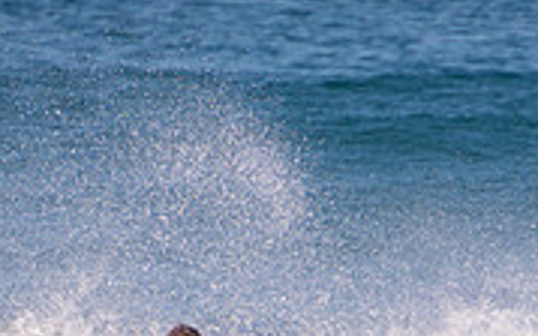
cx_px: 352
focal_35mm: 1980
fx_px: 29040
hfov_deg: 1.1
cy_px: 508
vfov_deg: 0.7
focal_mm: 400
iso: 220
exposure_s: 1/1250
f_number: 5.6
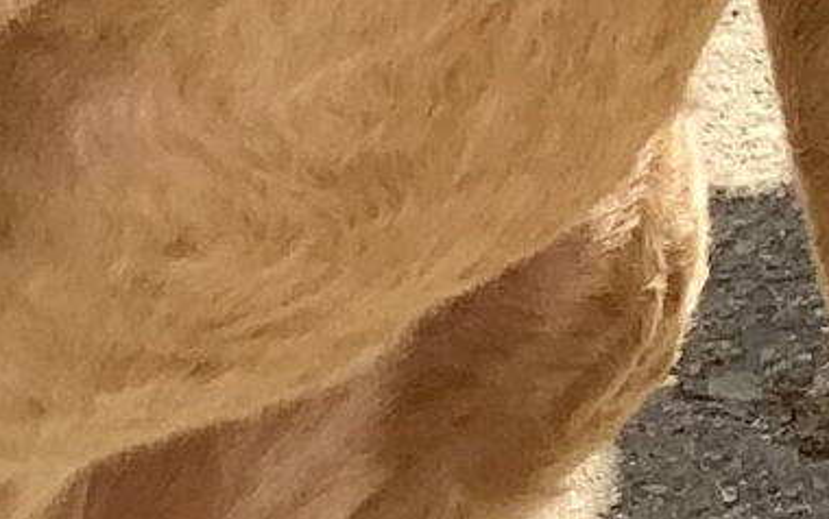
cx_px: 1185
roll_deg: +0.9
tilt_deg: -12.6
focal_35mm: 371
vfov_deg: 3.3
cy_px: -1974
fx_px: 8387
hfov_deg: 5.6
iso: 16
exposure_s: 1/424
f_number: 2.4
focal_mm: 6
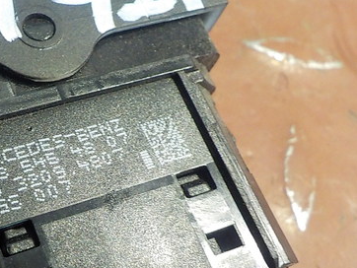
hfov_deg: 34.6
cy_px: 172
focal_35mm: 53
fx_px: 547
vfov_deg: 27.4
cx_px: 53
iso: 400
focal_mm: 4.1
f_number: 3.3
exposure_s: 1/13
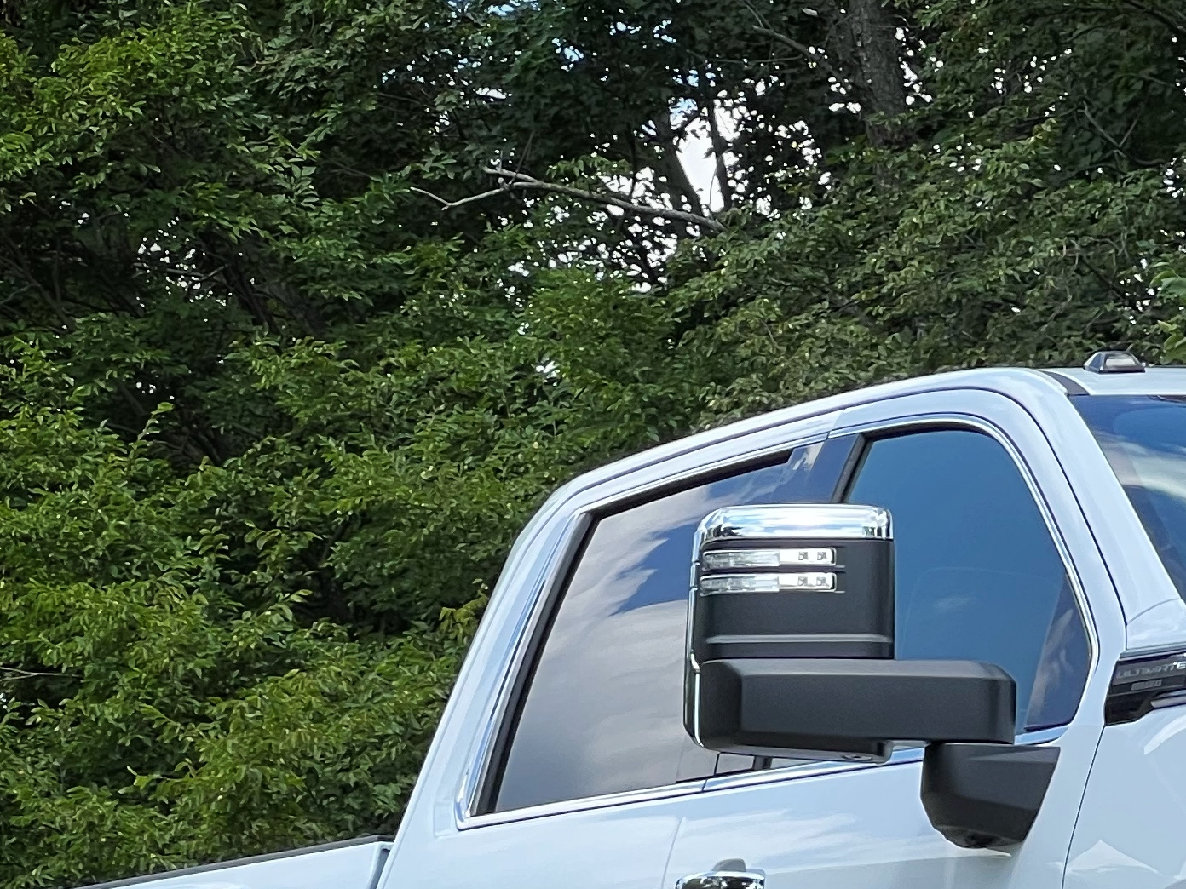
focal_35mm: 223
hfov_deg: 8.8
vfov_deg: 6.6
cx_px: 1453
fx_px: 7640
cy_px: 1150
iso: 32
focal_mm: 9
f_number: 2.8
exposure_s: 1/272
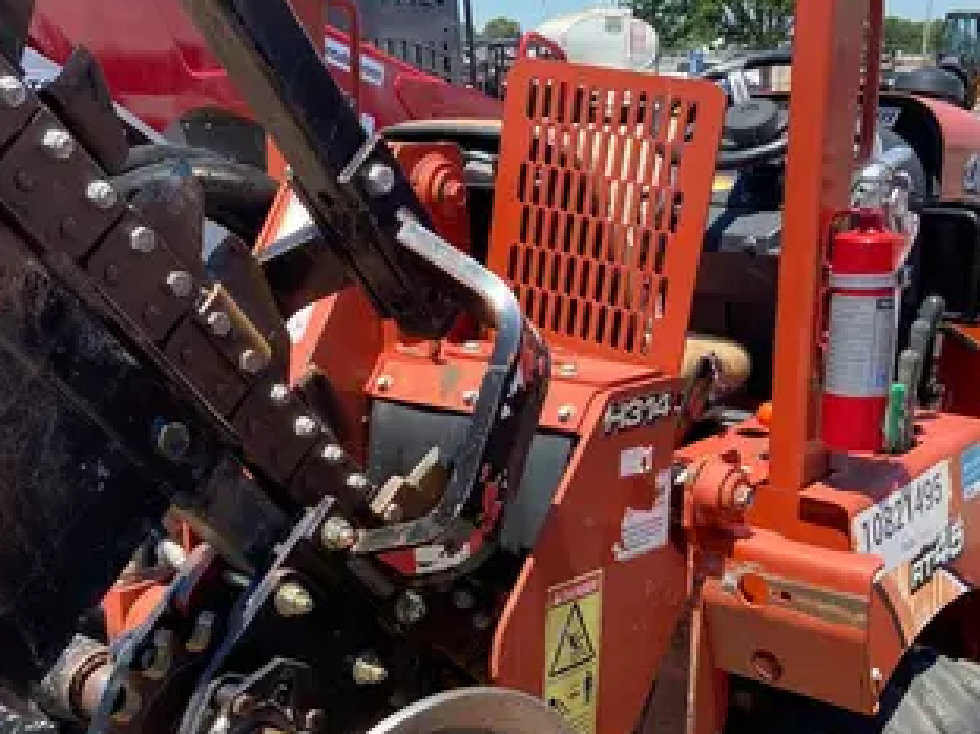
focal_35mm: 46
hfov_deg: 41.2
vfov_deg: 30.8
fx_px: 1302
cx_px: 542
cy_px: 575
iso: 32
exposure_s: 1/1206
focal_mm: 4.25
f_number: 1.8
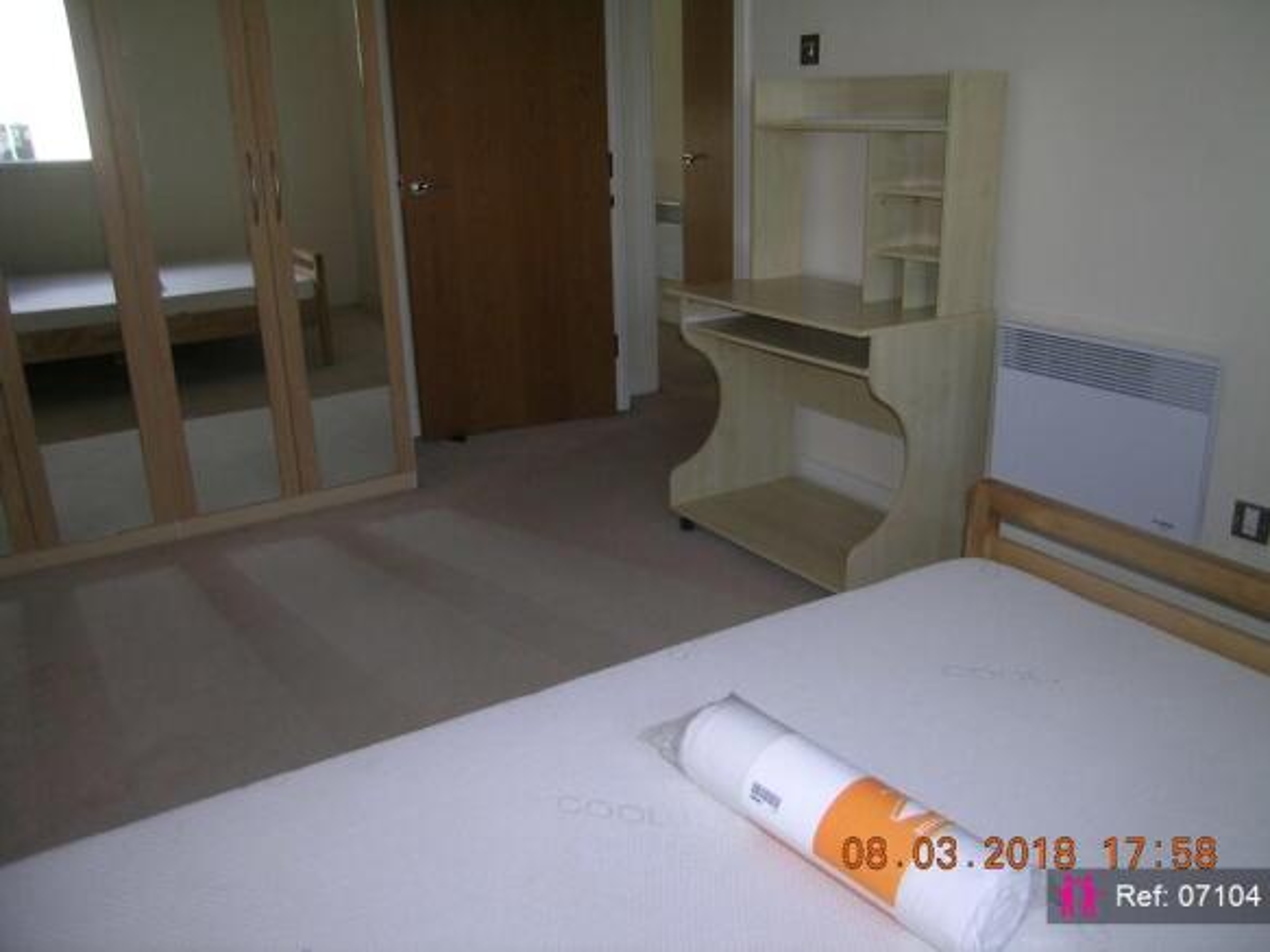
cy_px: 476
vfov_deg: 49.7
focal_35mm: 28
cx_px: 635
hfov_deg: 63.5
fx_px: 1027
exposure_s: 1/60.1
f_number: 2.8
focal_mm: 5.8
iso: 50
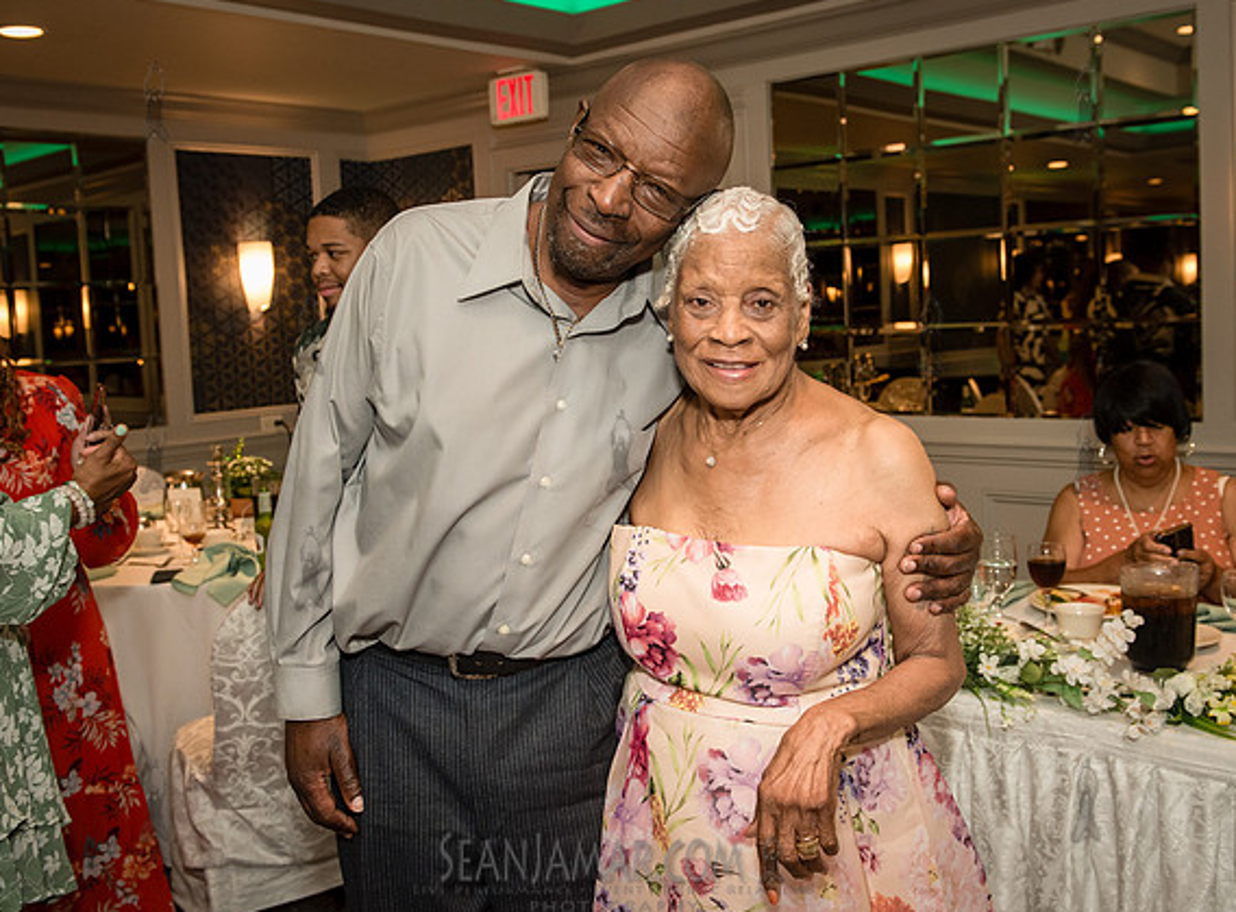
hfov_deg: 52.9
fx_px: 1242
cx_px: 646
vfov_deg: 40.2
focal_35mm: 35
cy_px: 405
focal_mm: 28
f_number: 3.5
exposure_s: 1/160
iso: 1600
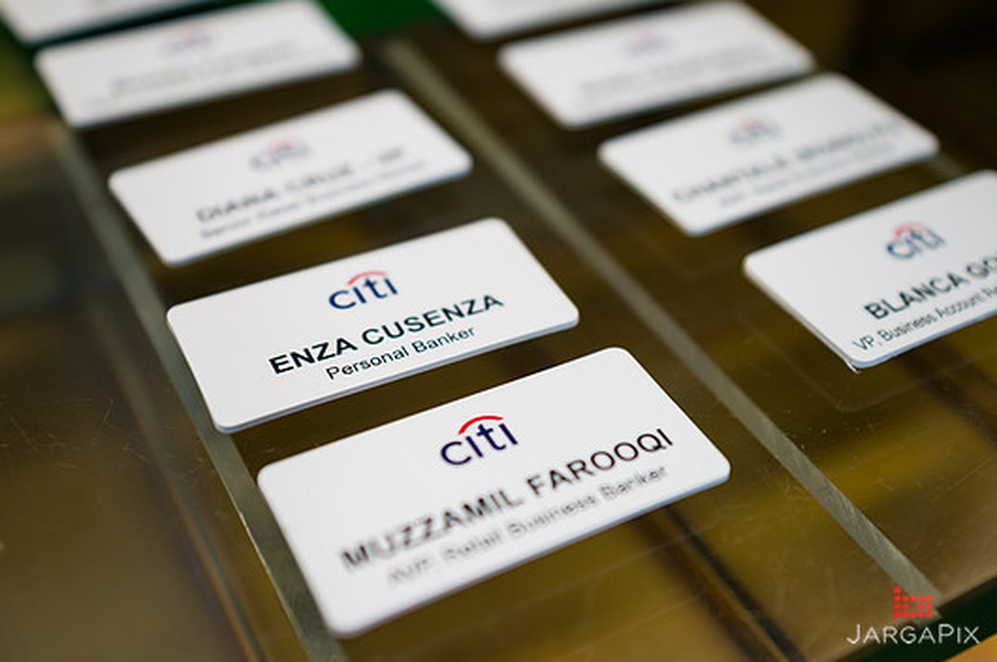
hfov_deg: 42.8
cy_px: 322
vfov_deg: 29.2
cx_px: 482
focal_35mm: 46
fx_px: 1272
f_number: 3.2
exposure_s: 1/80
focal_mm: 42
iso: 250
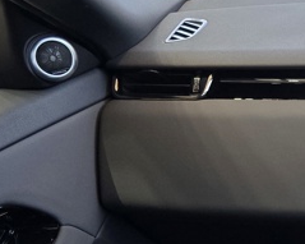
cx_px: 591
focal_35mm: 94
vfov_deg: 16.1
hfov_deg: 16.2
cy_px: 227
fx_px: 848
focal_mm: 6.3
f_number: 1.7
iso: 250
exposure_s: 1/64.9
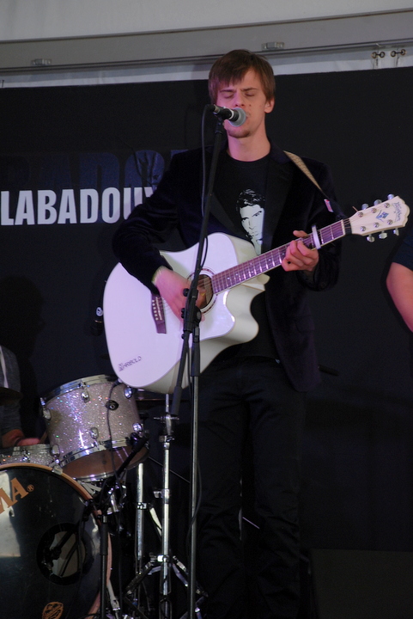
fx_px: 2320
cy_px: 310
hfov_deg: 10.2
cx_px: 206
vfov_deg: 15.2
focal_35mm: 135
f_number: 5.6
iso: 320
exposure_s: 1/60
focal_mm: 90
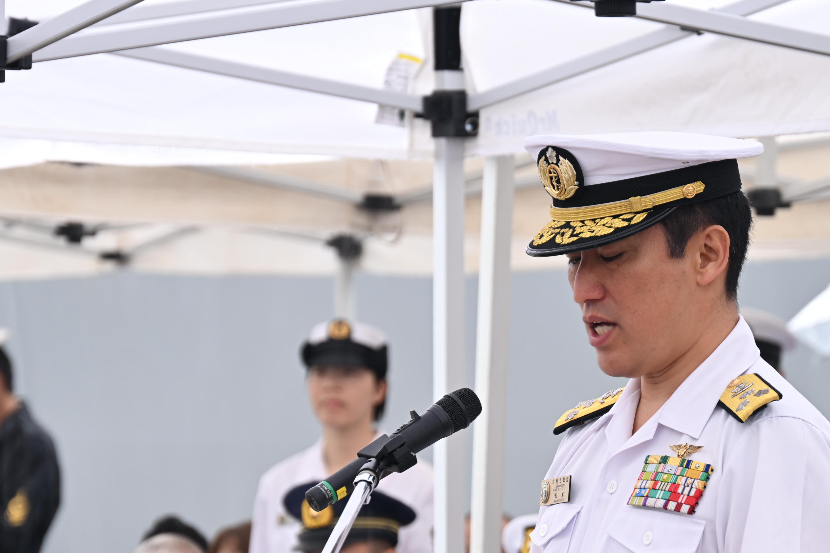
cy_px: 403
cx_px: 486
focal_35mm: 244
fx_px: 5625
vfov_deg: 5.6
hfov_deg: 8.4
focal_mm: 145
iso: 100
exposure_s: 1/25
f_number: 6.3
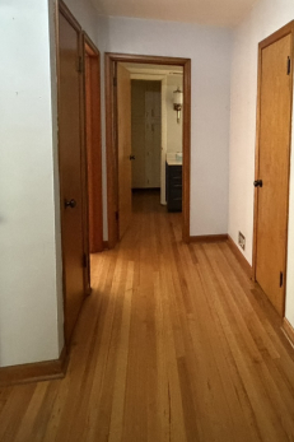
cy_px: 152
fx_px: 343
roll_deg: -0.9
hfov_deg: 43.7
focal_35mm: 28
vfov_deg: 64.0
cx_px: 244
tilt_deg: -5.6
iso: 1250
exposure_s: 1/40
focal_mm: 2.22
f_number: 2.2
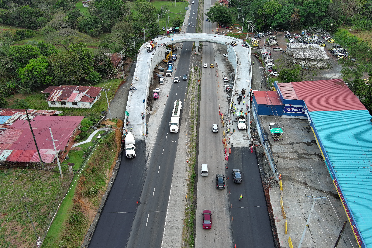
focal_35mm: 29
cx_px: 186
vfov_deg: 45.0
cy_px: 124
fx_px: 300
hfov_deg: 63.7
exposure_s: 1/125
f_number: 2.8
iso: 100
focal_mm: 10.57
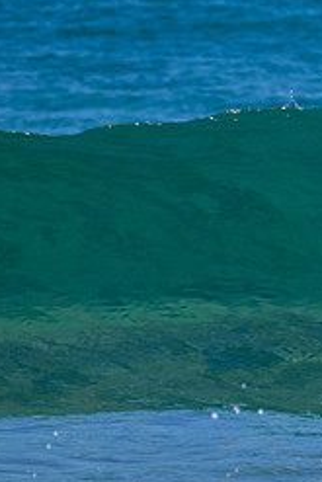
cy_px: 163
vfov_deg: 1.1
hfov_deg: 0.8
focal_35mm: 1806
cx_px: 658
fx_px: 24195
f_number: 8
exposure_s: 1/2000
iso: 500
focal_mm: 560
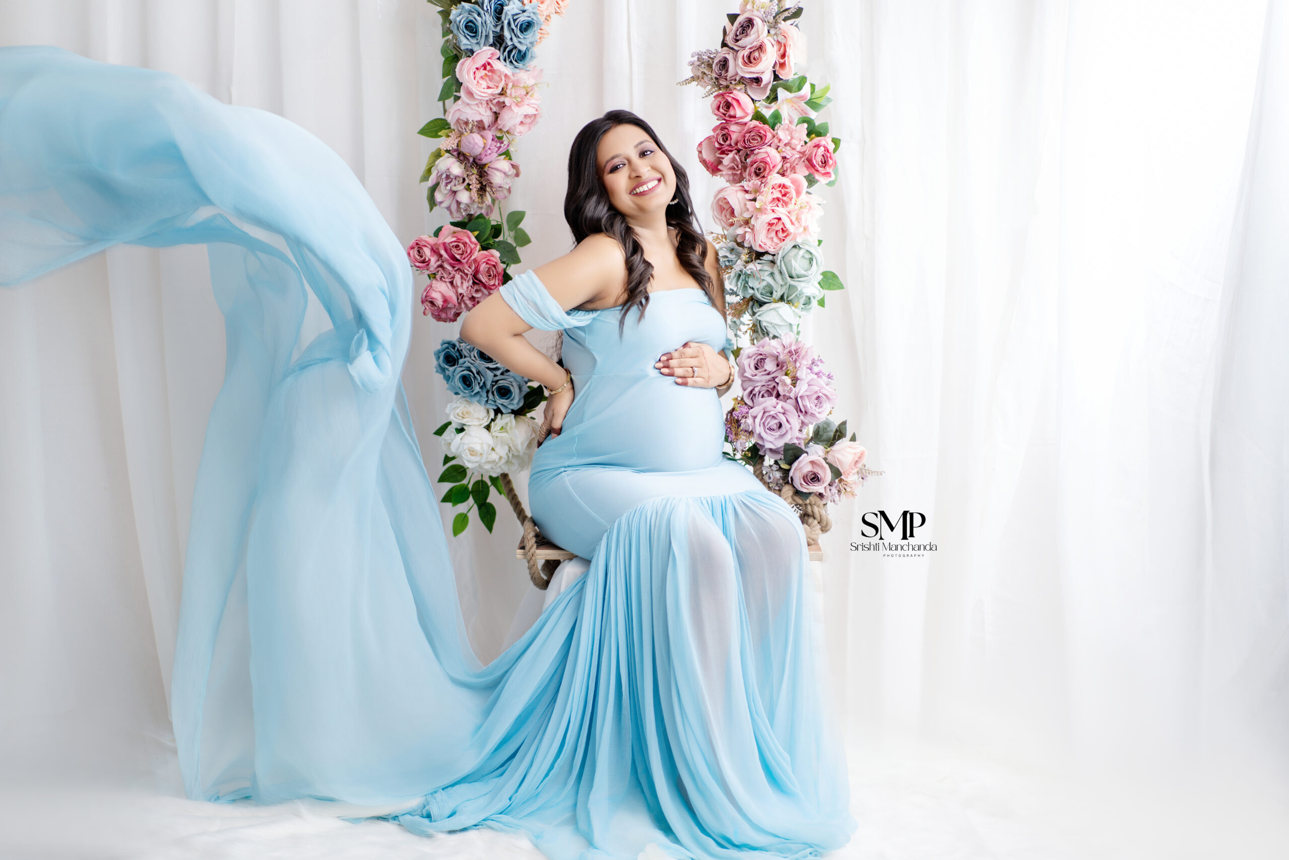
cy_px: 430
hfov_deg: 36.2
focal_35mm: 55
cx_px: 644
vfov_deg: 24.6
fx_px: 1969
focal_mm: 55
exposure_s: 1/100
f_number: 1.8
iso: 125
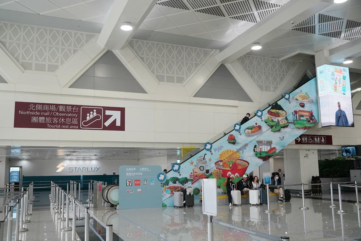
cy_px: 120
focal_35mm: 33
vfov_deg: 40.0
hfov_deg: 57.2
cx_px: 180
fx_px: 331
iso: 1600
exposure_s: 1/160
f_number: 4
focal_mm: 33
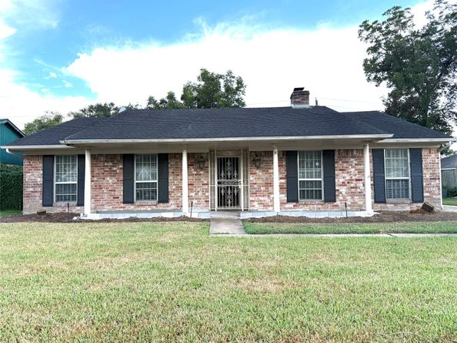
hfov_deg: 71.6
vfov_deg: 56.8
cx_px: 228
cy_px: 172
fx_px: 317
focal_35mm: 24
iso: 80
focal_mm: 6.76
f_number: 1.78
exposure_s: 1/2801
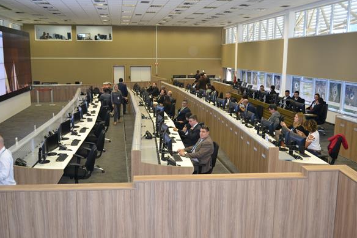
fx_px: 367
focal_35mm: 37
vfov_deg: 35.9
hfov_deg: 51.9
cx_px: 178
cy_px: 117
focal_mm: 24
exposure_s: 1/60
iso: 1250
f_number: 4
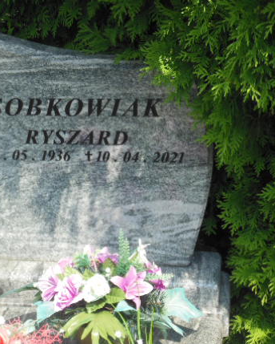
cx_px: 59
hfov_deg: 16.0
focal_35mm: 96
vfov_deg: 19.9
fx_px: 975
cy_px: 186
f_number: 4.3
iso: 125
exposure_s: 1/500
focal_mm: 11.7
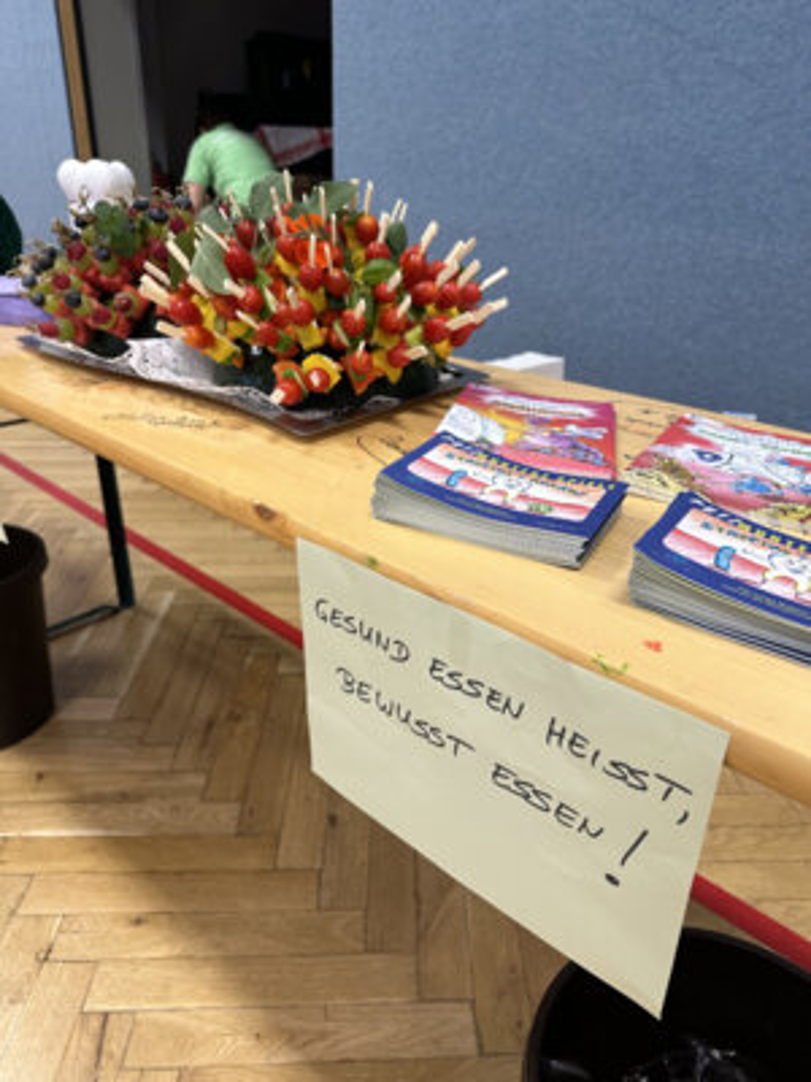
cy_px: 541
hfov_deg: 56.8
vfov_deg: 71.6
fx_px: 750
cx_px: 406
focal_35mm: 24
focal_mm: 6.9
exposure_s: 1/100
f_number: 1.8
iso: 125
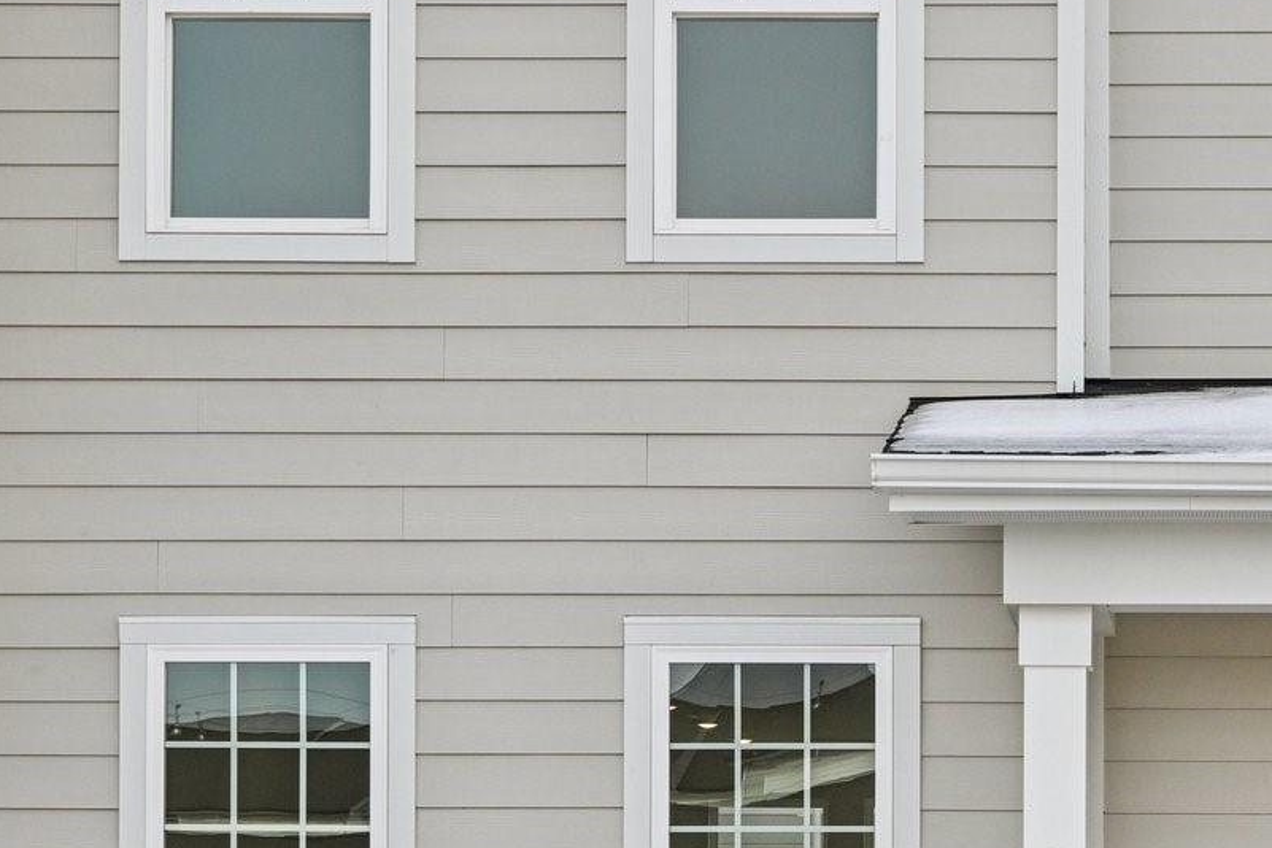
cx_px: 1186
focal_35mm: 92
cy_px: 933
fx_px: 3250
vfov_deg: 14.5
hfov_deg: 21.6
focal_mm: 24
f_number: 8
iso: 64
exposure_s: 1/80
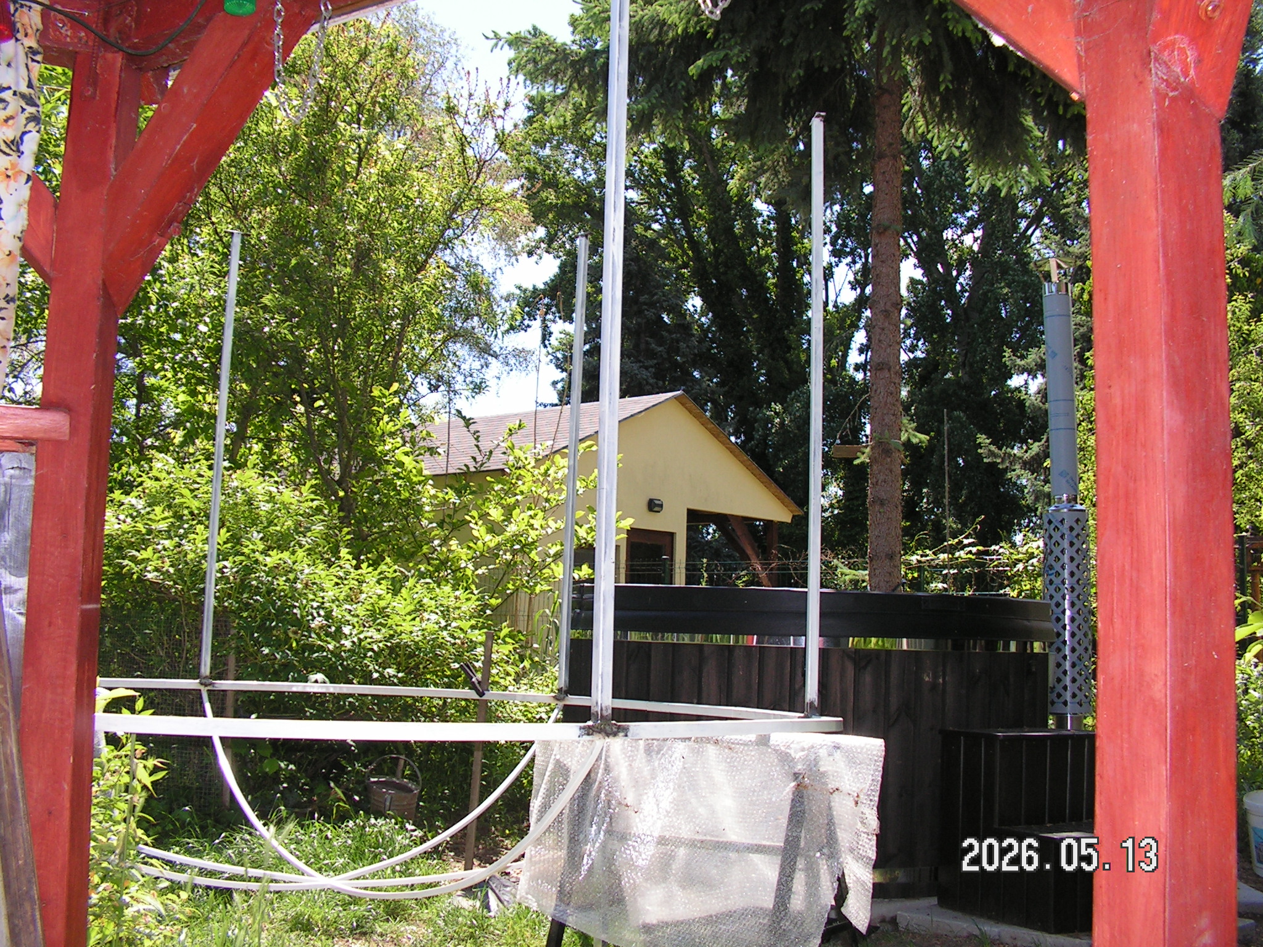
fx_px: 1313
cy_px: 474
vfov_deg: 39.7
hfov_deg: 51.4
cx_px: 632
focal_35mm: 36
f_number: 3.2
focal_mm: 6
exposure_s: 1/500
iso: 100
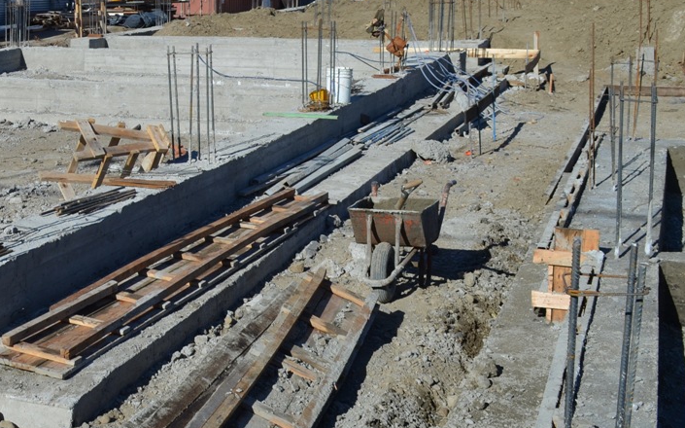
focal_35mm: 64
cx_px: 30
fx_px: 1194
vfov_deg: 20.0
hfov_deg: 30.2
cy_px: 59
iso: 100
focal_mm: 20
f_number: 9
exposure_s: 1/320
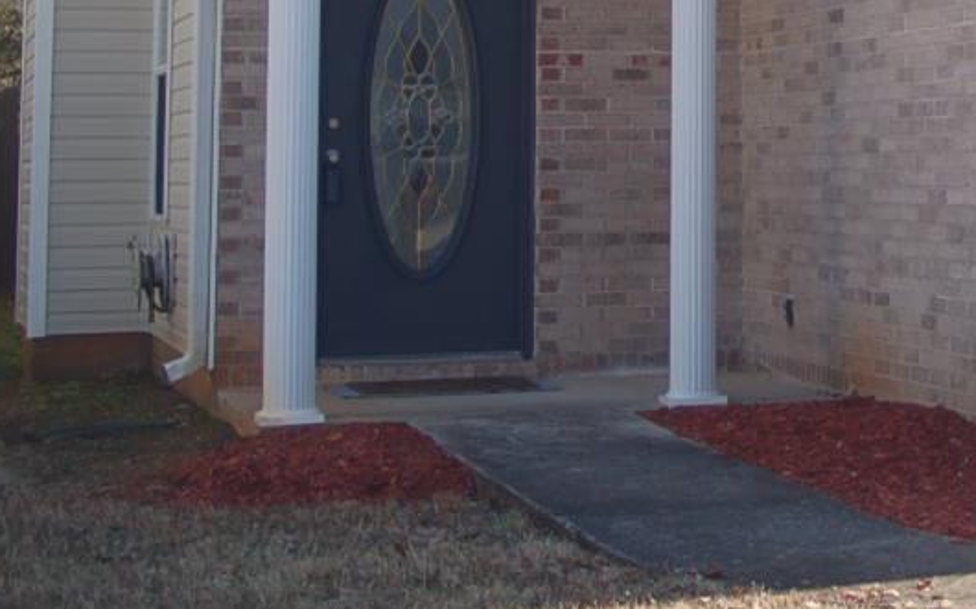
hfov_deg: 19.1
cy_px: -230
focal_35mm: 104
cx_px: 1096
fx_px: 2766
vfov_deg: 12.1
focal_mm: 24
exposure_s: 1/640
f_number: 4
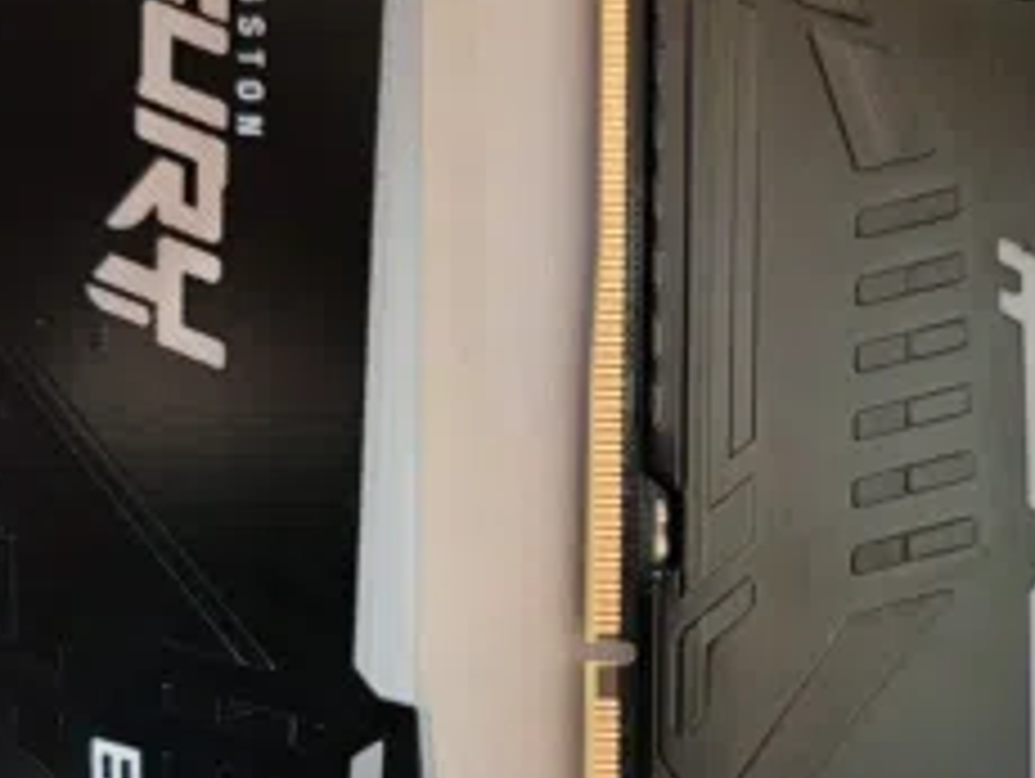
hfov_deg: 46.7
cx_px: 531
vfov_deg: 35.3
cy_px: 580
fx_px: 1197
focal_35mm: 40
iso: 4658
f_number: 1.8
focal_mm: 5.89
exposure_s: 1/25
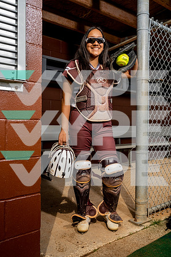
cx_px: 86
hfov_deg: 40.0
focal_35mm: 33
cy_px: 128
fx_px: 235
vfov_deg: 57.2
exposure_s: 1/250
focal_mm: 33
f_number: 10
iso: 100
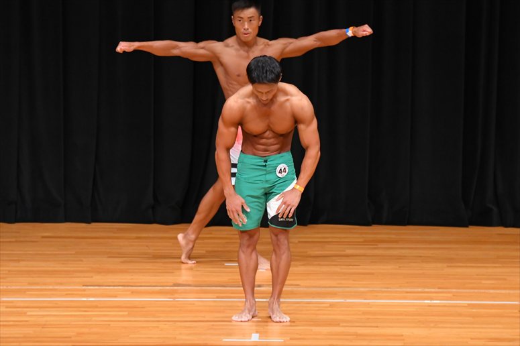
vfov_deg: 4.8
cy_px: 173
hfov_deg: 7.2
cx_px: 260
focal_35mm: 285
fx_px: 4115
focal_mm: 190
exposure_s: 1/400
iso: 4000
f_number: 5.6
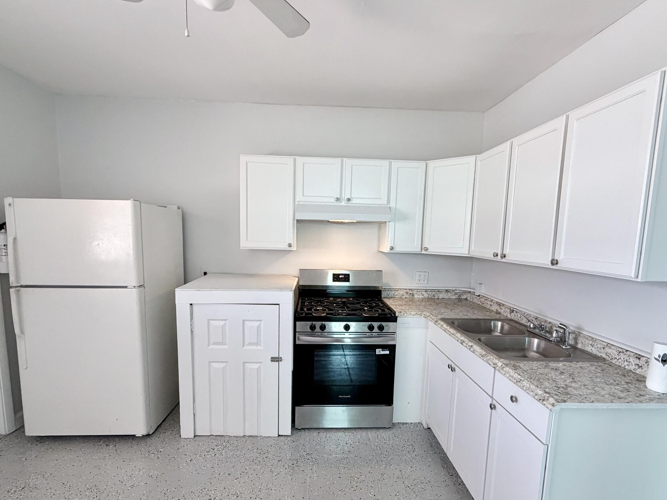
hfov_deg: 87.8
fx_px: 347
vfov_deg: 71.4
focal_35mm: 18
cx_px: 335
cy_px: 277
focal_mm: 2.22
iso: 320
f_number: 2.2
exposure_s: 1/120
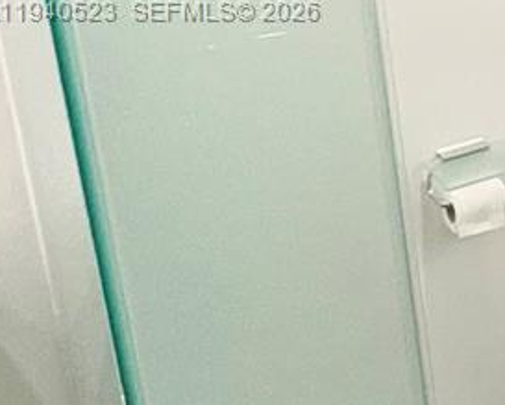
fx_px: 898
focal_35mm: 60
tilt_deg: -8.3
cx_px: 808
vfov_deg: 24.4
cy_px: 13
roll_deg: +1.3
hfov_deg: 23.3
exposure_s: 1/60
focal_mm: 2.22
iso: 800
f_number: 2.2
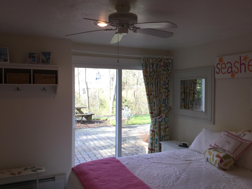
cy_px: 94
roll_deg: -0.1
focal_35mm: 31
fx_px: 226
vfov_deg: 45.4
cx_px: 126
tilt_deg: -1.2
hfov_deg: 58.4
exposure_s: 1/60
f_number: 2.4
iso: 25
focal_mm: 3.3
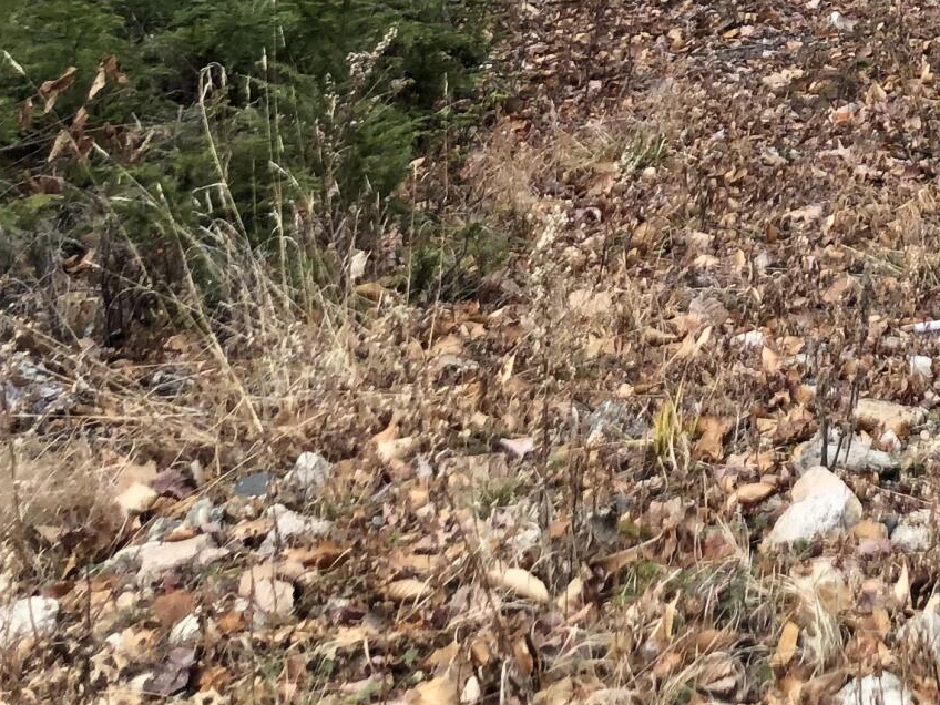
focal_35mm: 99
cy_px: -306
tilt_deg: -1.6
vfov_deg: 14.1
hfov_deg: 18.8
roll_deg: -0.8
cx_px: 1117
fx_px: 2688
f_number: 1.8
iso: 32
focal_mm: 3.99
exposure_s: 1/120
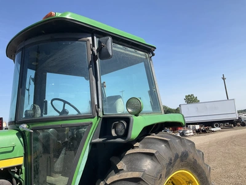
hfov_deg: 61.7
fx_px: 206
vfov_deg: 48.2
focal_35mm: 29
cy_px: 92
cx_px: 123
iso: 25
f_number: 1.8
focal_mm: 3
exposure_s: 1/1279
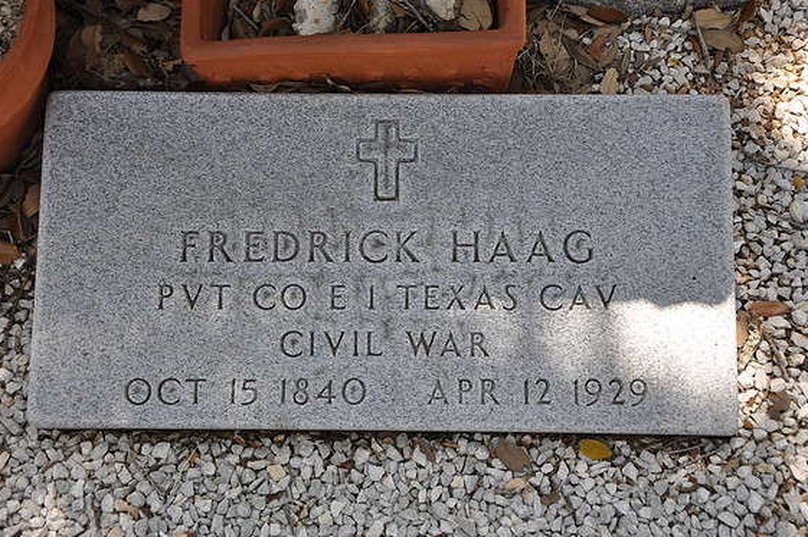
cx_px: 409
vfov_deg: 21.9
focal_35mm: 62
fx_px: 1390
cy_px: 264
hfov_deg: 32.4
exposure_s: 1/125
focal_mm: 40
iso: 400
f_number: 5.6
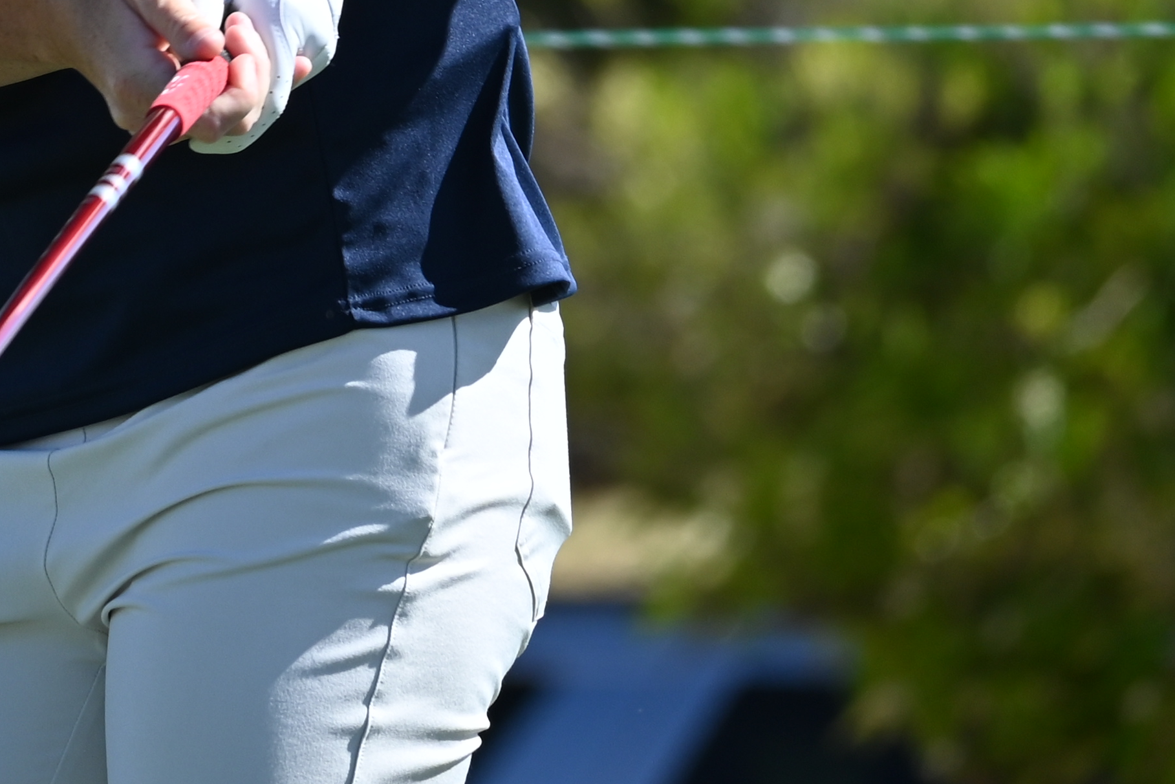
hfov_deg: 2.0
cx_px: 152
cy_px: -243
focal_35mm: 1057
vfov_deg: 1.3
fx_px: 34502
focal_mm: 230
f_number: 6
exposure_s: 1/500
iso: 160
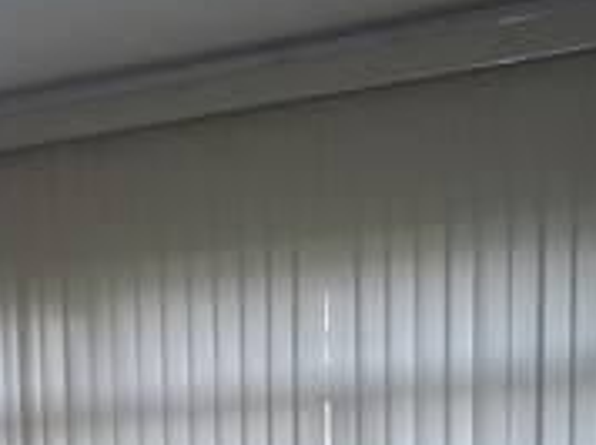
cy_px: 760
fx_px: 1547
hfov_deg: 21.5
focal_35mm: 90
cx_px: 124
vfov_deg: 14.7
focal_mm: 4.65
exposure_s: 1/60
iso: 200
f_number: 1.8
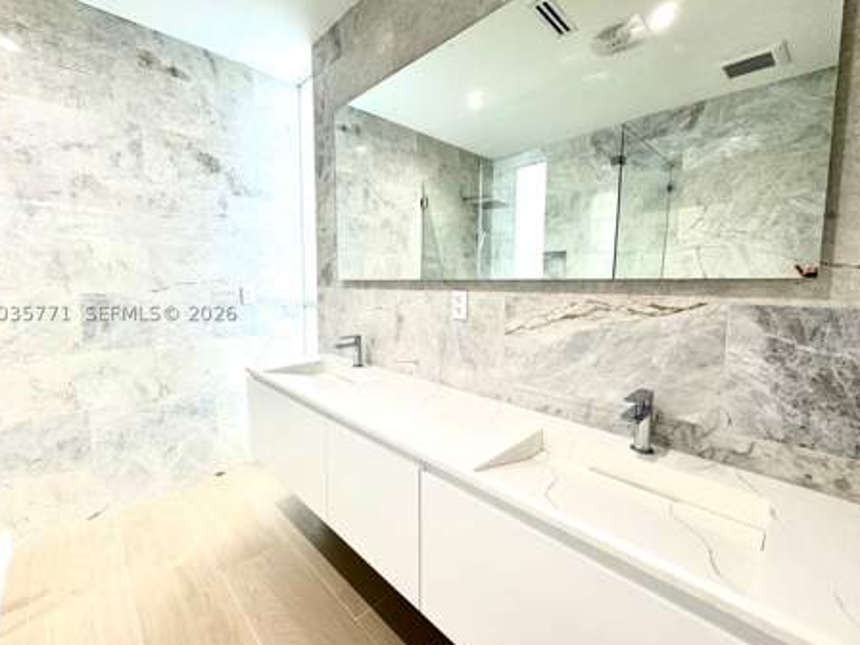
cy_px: 313
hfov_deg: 98.1
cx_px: 413
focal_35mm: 15
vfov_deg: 81.7
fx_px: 373
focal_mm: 2.22
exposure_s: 1/120
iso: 160
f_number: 2.2
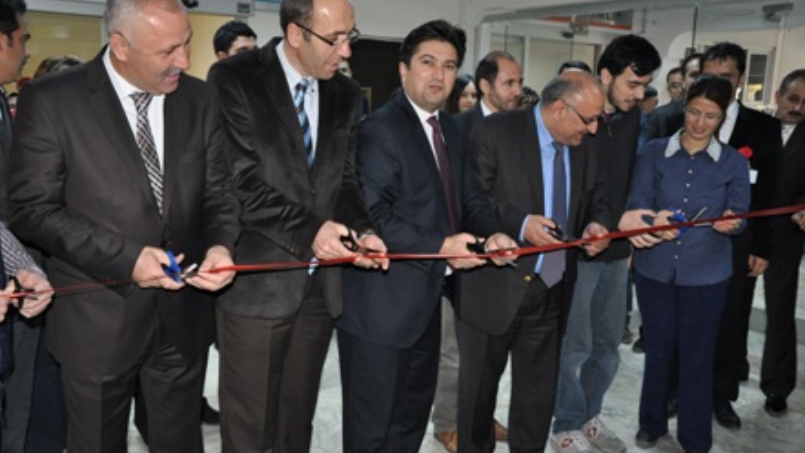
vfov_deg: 33.7
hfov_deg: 56.6
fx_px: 747
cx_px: 402
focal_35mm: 35
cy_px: 238
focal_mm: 22
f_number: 3.8
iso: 800
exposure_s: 1/60
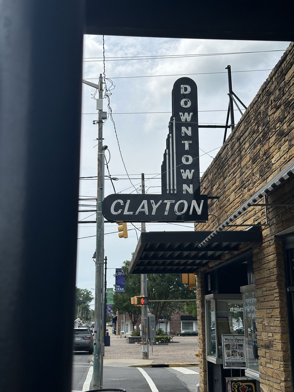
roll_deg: -0.3
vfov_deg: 39.7
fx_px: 544
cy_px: 196
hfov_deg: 30.3
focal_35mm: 48
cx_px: 147
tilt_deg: +14.5
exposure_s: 1/6623
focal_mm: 6.86
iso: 64
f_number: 1.78
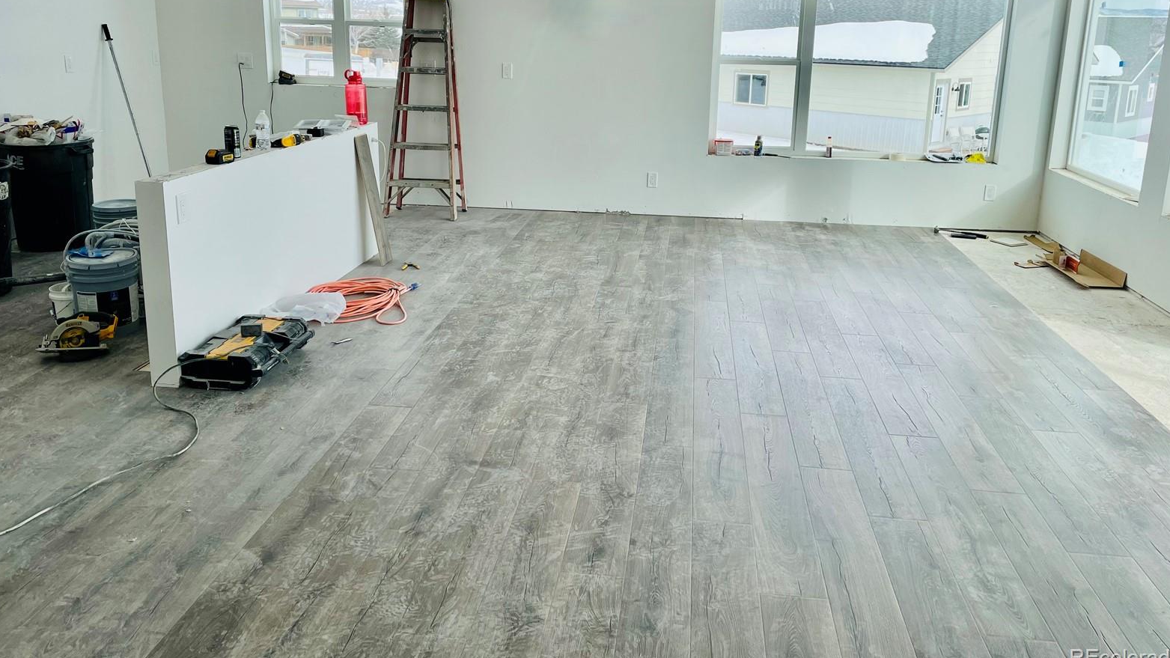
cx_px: 592
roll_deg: -0.6
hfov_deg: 66.1
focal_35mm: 29
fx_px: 900
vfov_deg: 39.7
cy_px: 224
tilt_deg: -12.2
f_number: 1.6
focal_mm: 4.2
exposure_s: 1/831
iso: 32
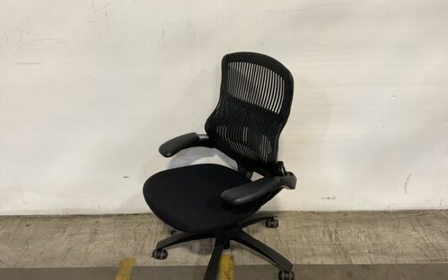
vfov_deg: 40.4
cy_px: 167
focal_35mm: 31
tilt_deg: -28.0
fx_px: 378
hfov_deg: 61.3
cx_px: 224
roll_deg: +0.9
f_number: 1.8
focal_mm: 3
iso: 200
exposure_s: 1/60
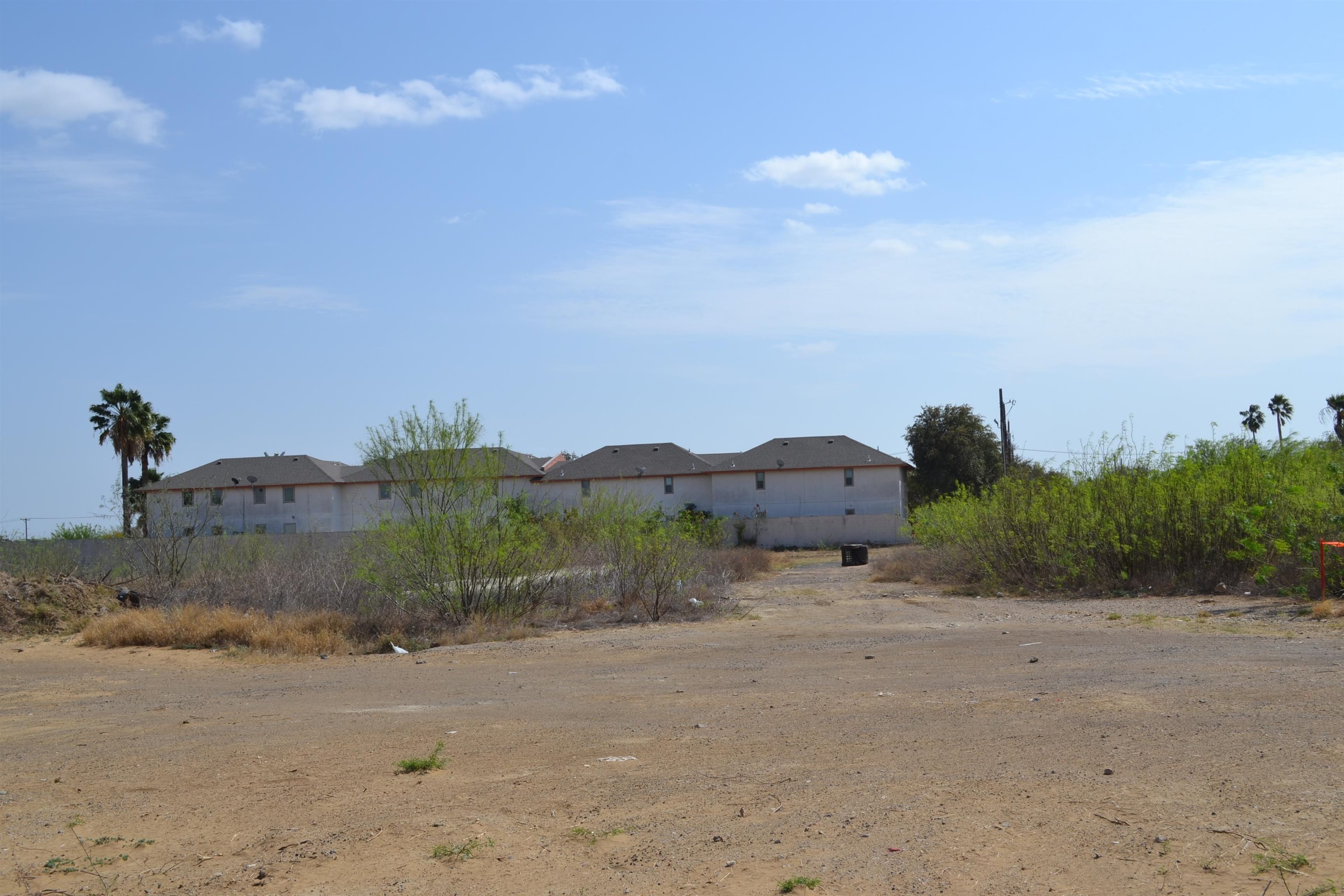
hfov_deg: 49.6
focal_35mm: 39
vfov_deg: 34.2
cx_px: 672
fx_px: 1456
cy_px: 448
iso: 100
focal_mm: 26
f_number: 8
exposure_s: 1/250
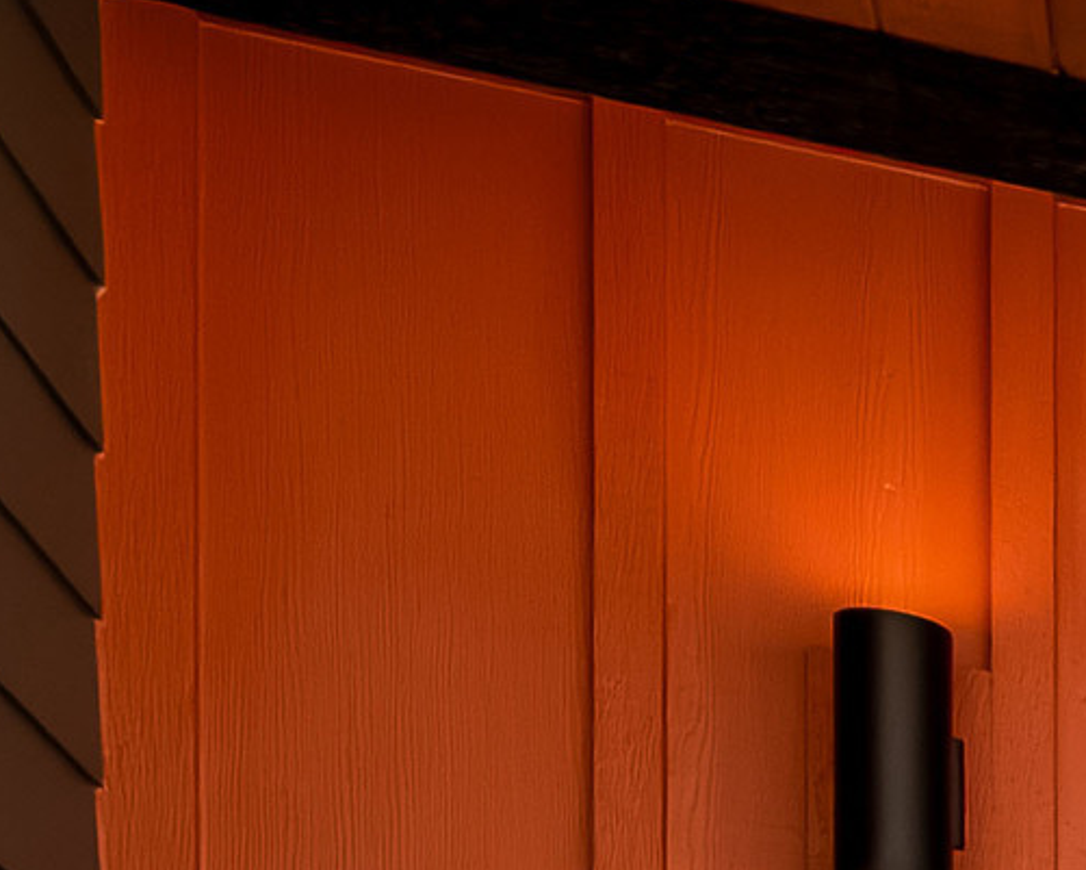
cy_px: 1758
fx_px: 3050
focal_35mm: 95
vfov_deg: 13.7
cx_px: 3004
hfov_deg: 12.4
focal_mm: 11
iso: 400
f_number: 9
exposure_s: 1/125
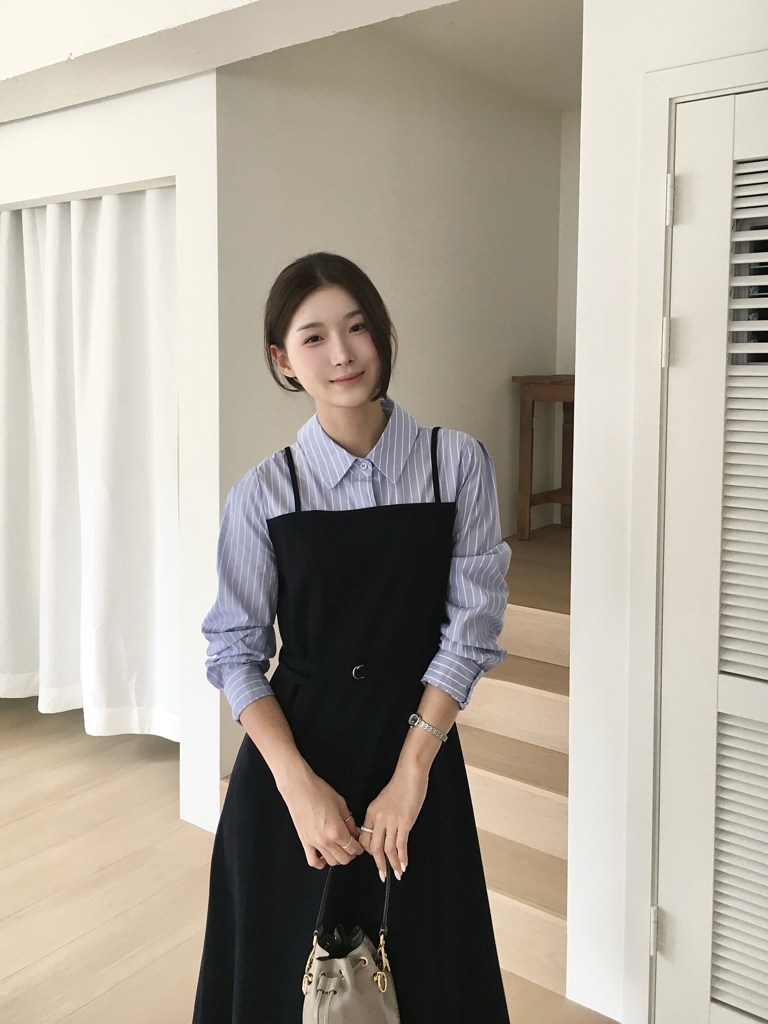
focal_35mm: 29
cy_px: 512
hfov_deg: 48.2
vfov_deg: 61.7
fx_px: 858
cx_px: 384
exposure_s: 1/30
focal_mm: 4.15
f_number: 2.2
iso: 50
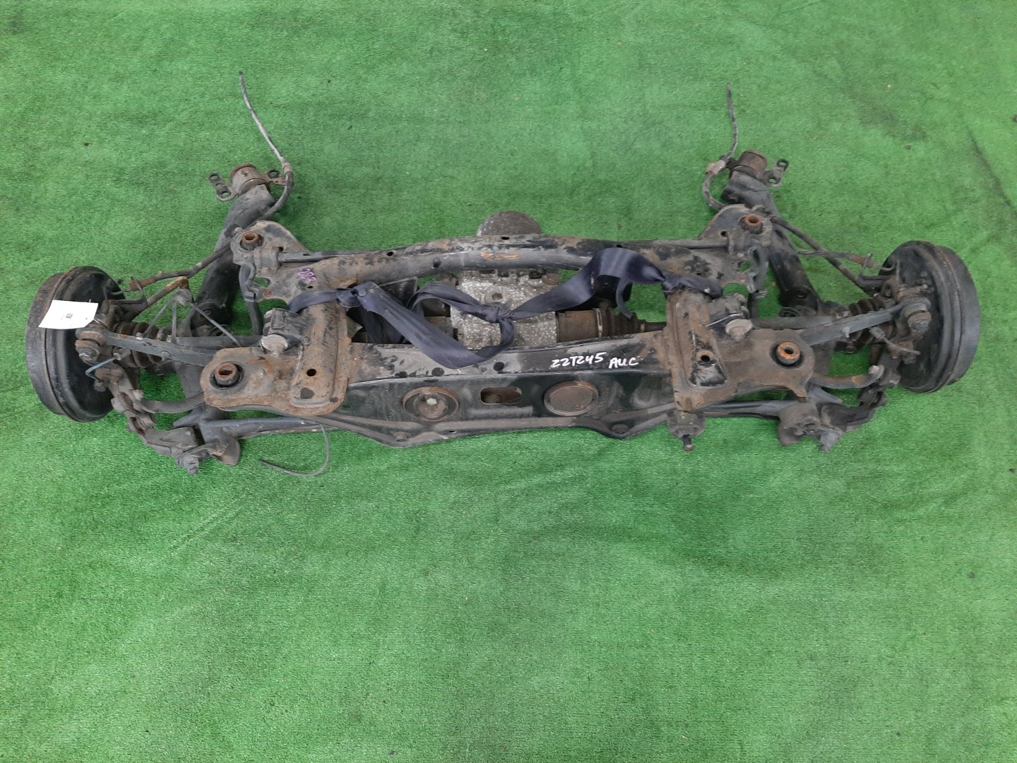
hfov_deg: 67.3
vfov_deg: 53.1
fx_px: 764
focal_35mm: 26
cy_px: 382
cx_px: 508
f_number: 1.7
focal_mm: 3.93
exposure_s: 1/33
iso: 166
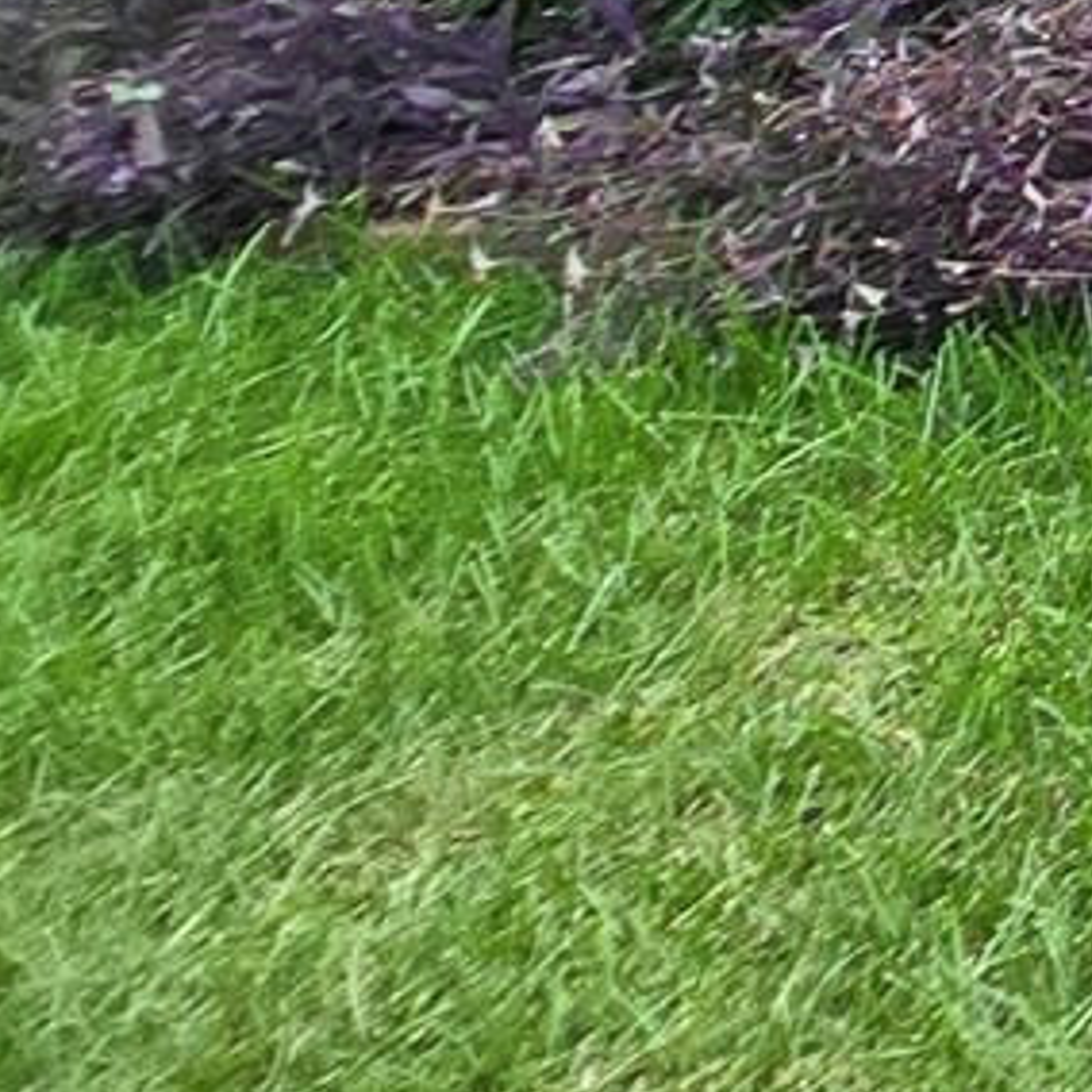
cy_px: -1161
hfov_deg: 10.0
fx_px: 2962
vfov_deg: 15.9
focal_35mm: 83
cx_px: 3680
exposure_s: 1/900
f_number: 2.2
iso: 50
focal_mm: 2.2
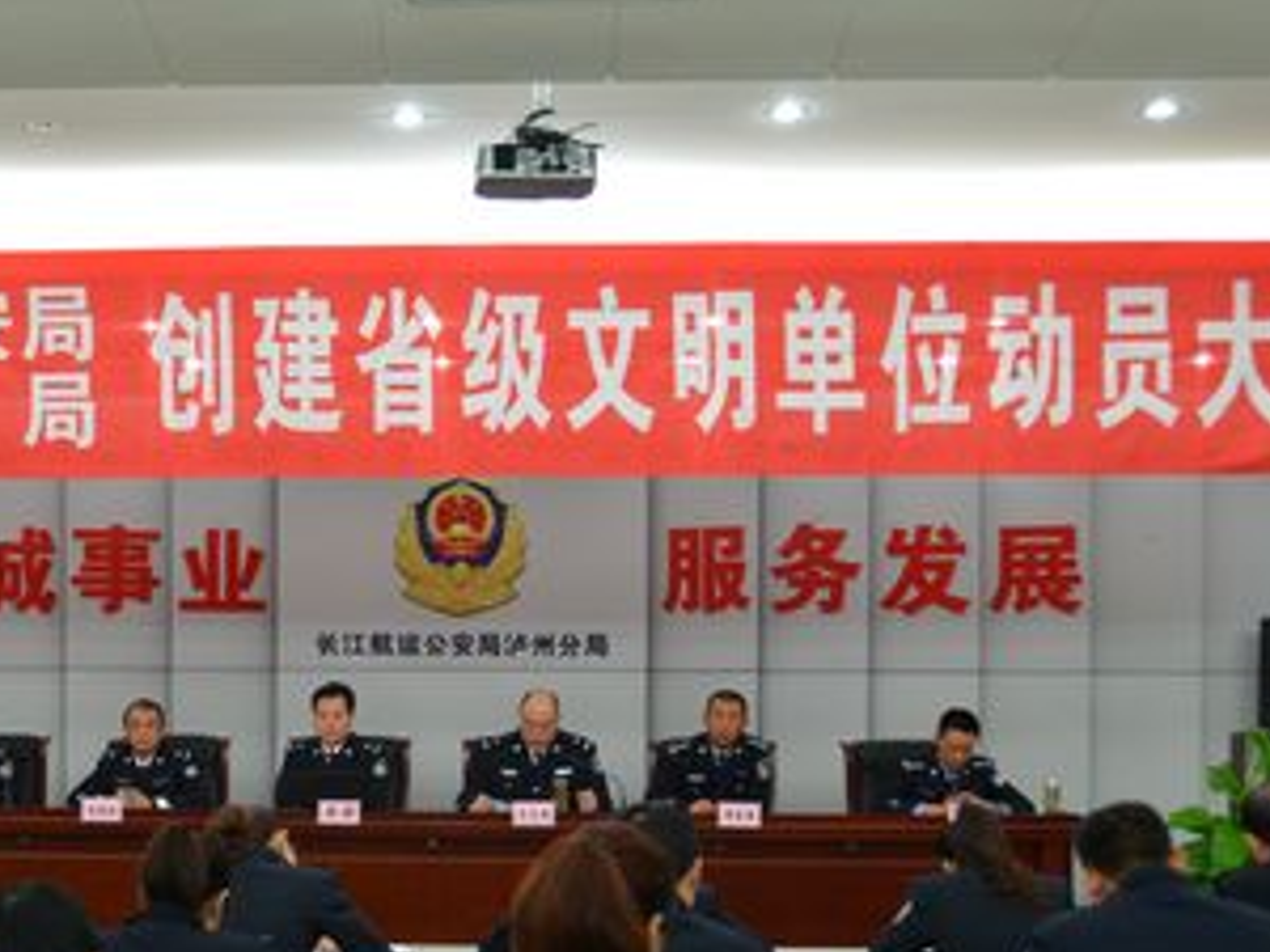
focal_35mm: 48
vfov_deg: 29.9
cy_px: 688
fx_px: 1761
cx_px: 398
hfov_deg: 39.1
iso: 200
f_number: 3.5
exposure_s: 1/20
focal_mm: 20
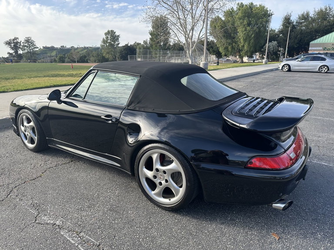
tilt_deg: -15.5
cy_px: 125
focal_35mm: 24
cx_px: 167
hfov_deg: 71.6
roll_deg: +0.2
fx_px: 232
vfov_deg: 56.8
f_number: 1.78
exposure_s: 1/1095
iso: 80
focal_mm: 6.86
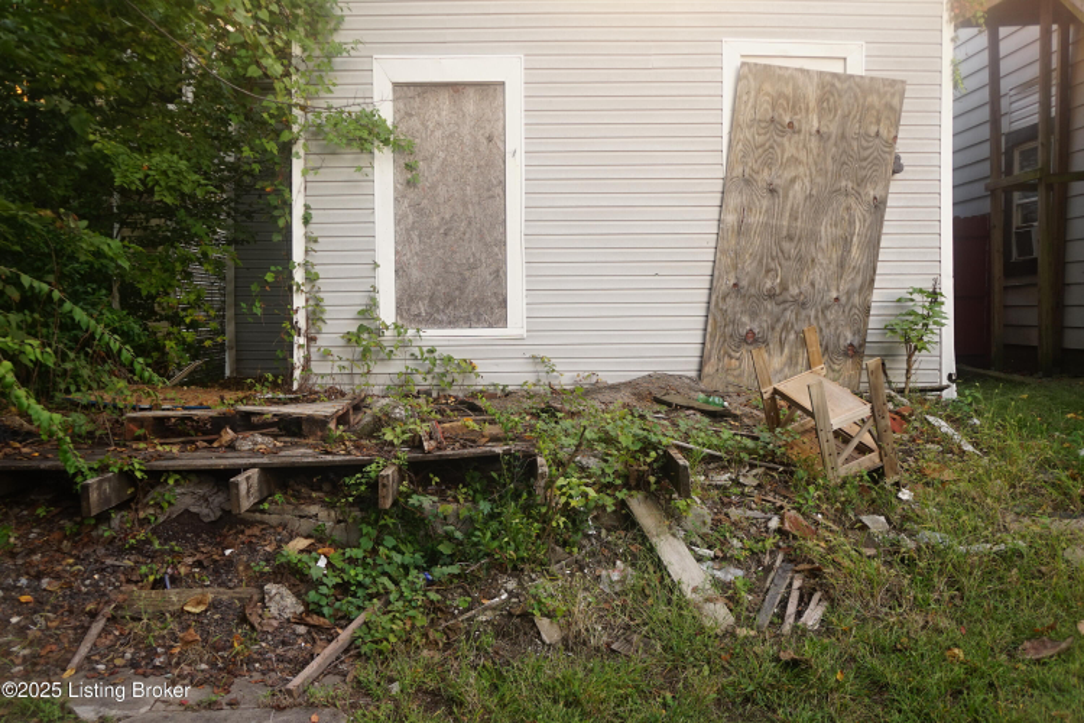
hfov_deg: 60.3
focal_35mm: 31
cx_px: 542
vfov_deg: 42.3
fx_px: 933
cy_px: 362
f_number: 4
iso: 200
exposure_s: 1/50
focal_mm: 21
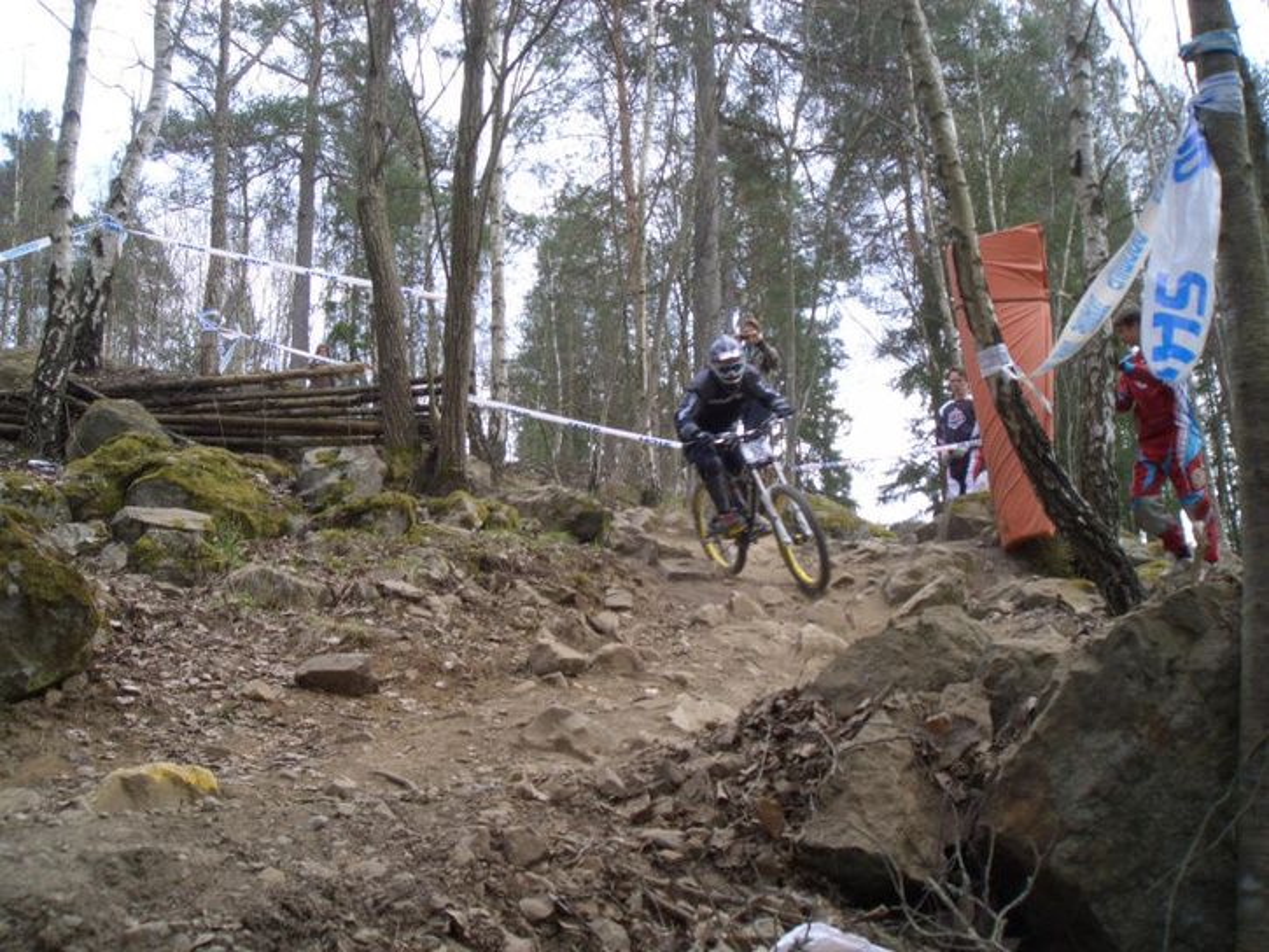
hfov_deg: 51.3
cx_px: 634
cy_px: 476
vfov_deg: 39.7
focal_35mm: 36
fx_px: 1320
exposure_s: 1/100
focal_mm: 4.8
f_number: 4
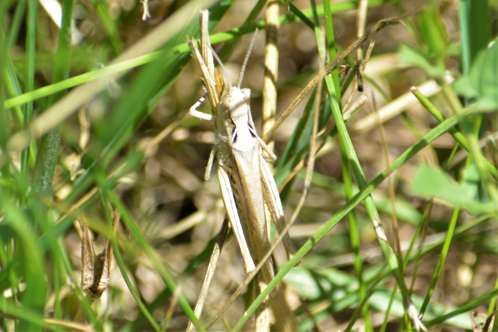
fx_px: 6227
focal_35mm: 450
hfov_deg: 4.6
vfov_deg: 3.1
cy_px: 166
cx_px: 249
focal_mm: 300
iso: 140
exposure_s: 1/125
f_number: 8
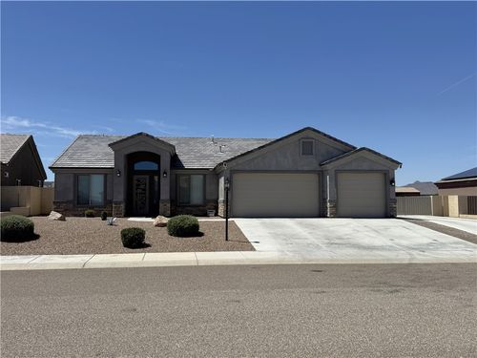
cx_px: 238
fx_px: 400
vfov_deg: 48.2
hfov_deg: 61.7
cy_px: 179
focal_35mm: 29
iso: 80
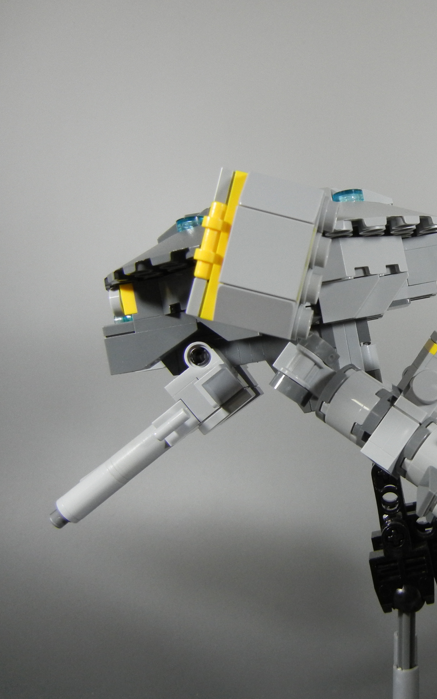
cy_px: 347
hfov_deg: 28.5
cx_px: 410
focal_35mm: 43
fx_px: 819
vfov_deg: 46.2
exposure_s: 1/67.8
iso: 400
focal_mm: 5.4
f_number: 3.5
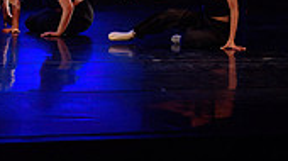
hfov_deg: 8.2
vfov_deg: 4.6
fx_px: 1982
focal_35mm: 260
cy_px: -84
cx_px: -37
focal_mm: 70
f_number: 2.8
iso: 1600
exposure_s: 1/200
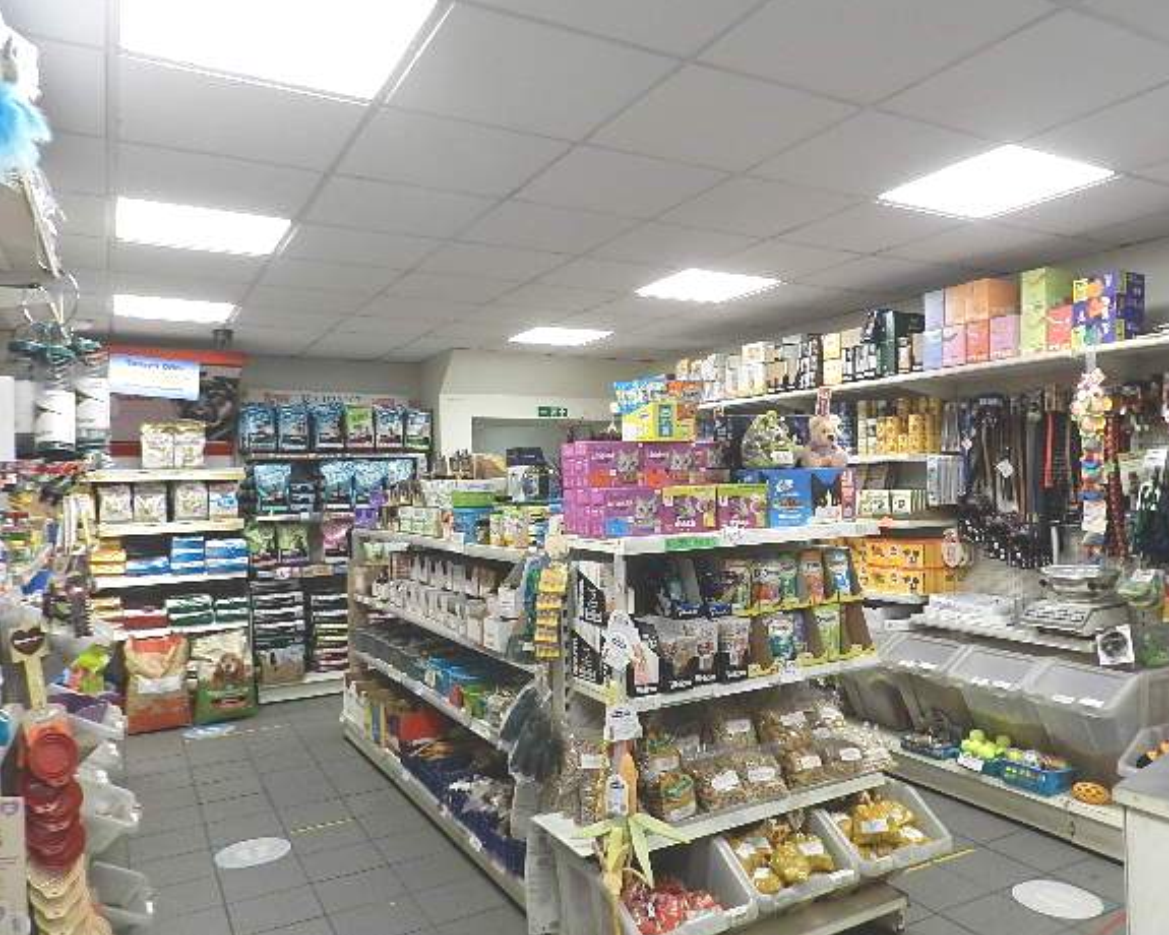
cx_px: 649
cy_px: 480
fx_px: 865
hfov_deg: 67.9
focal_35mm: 25
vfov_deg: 56.8
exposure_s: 1/30
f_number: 3.4
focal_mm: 4
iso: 160
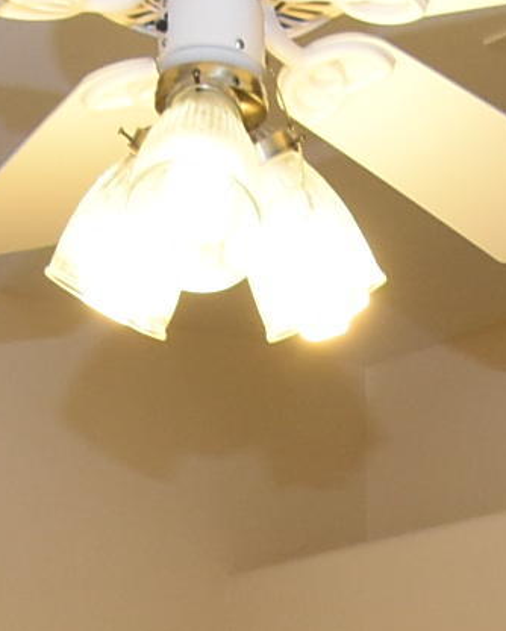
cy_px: 1292
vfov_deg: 15.1
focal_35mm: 101
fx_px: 1889
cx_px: 358
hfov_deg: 15.2
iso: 800
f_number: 5
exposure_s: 1/100
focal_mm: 10
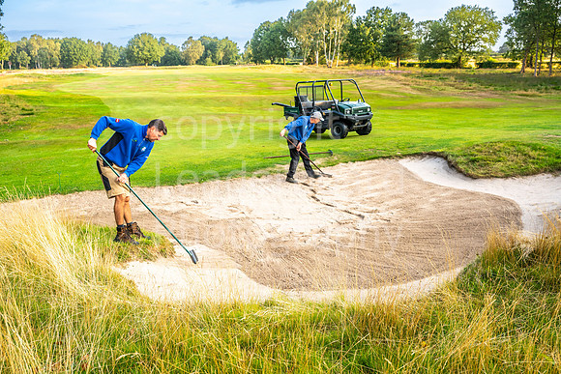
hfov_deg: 59.5
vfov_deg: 41.7
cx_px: 280
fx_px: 491
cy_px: 187
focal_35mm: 32
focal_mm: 31.5
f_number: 5.6
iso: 400
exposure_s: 1/500
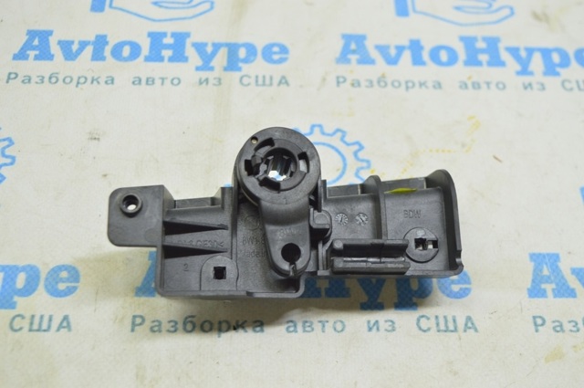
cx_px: 292
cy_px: 194
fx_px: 851
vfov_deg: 25.7
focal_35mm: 52
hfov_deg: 37.9
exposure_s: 1/20
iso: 400
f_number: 5.6
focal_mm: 35
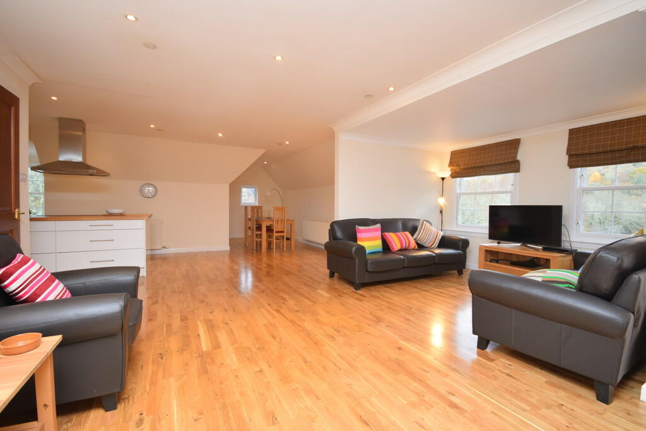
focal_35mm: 15
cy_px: 216
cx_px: 323
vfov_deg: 77.4
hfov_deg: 100.4
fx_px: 269
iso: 800
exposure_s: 1/100
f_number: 5
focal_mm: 10
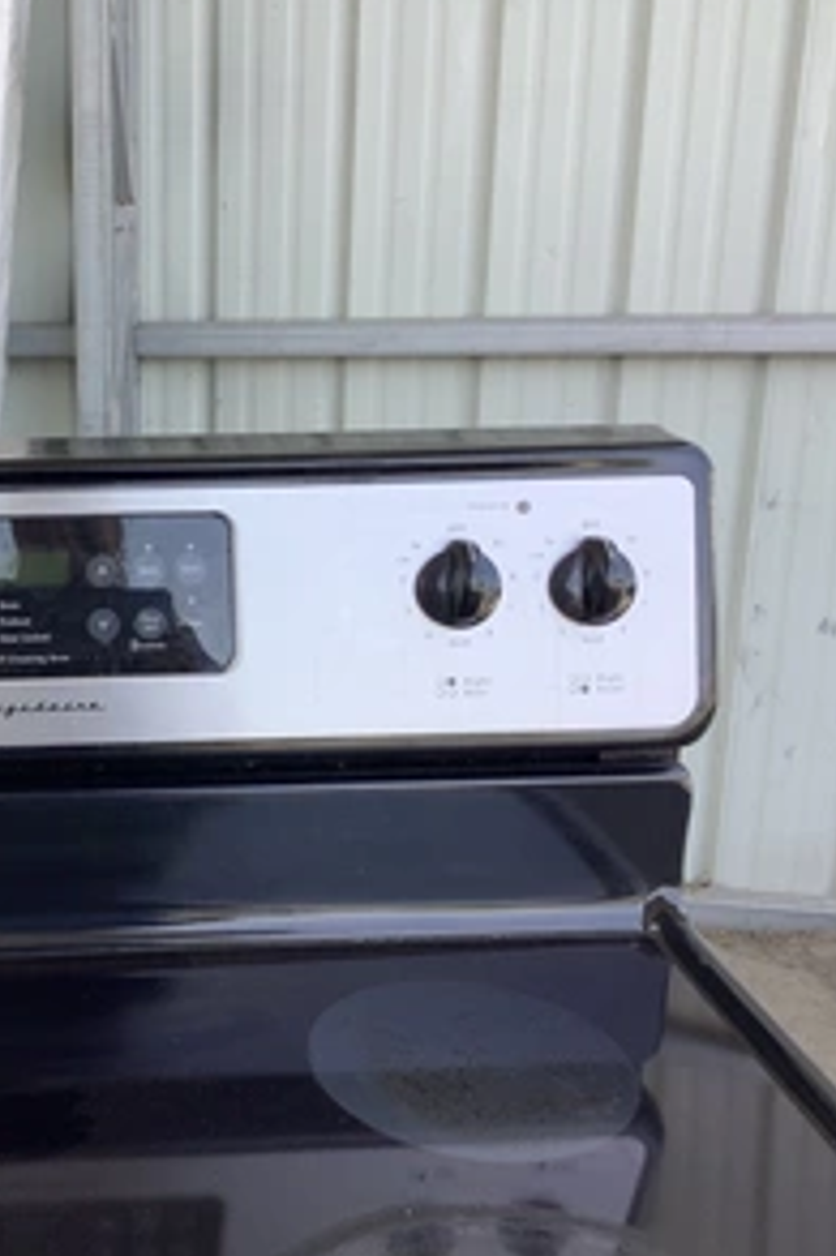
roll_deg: +2.0
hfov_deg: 29.0
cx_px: 47
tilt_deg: -16.2
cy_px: 630
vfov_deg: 44.5
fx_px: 1534
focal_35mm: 44
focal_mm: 3.3
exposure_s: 1/100
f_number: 2.4
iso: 25
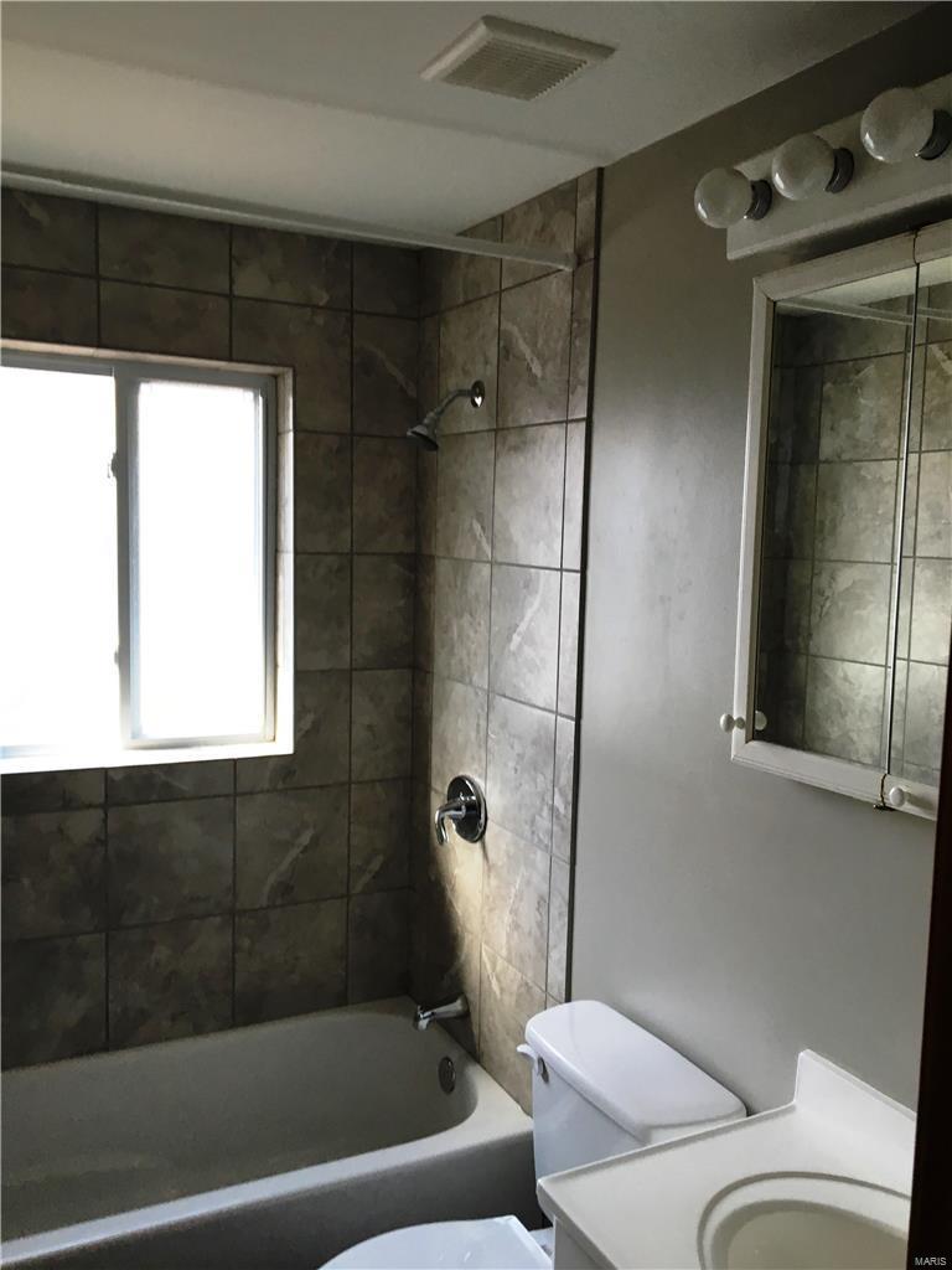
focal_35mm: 29
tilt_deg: -4.7
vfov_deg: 61.7
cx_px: 476
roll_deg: -3.9
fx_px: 1063
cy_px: 635
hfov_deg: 48.2
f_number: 2.2
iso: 25
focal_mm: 4.15
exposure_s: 1/30
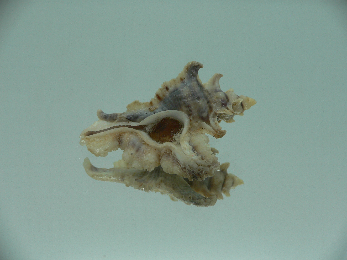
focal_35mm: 35
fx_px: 351
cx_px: 174
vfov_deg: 40.7
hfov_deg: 52.6
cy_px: 130
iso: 80
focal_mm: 4.6
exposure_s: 1/60
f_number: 2.8
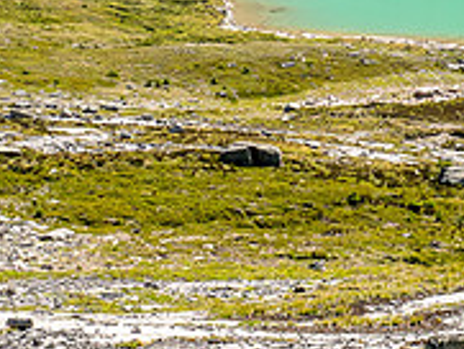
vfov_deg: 13.4
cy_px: -14
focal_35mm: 109
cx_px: 569
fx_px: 1462
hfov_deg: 17.2
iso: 200
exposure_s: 1/100
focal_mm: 17
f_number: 8
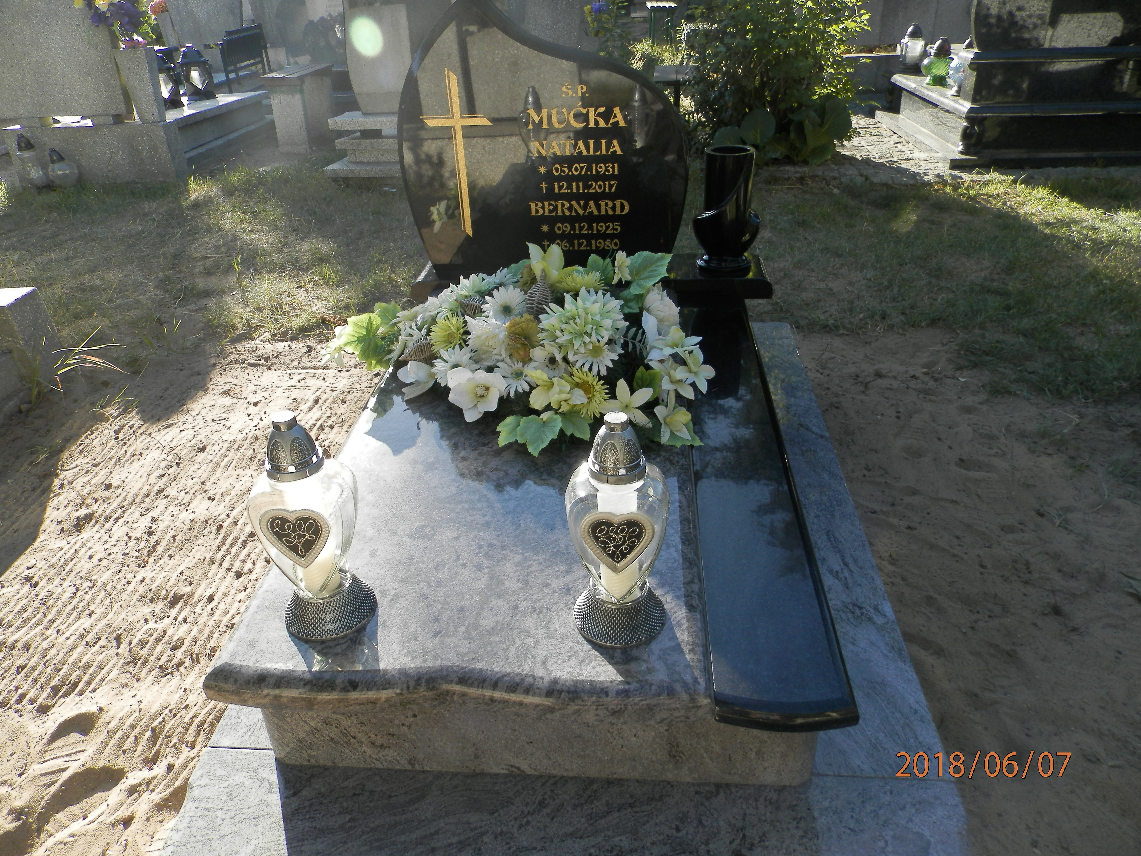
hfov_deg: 69.4
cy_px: 428
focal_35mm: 25
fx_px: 824
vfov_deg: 54.9
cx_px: 570
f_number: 3.1
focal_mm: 4.5
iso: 80
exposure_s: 1/200
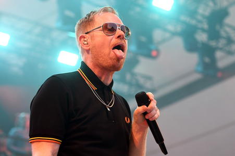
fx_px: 457
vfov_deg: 19.4
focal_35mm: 70
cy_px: 78
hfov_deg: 28.9
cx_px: 118
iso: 800
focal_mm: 70
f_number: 3.2
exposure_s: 1/500
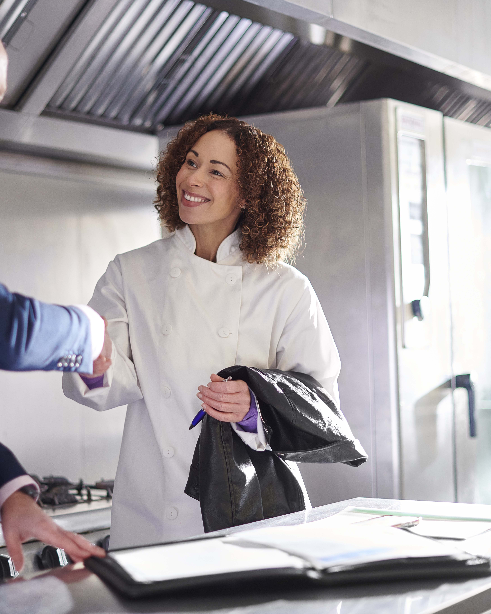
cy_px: 305
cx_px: 209
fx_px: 1290
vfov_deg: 26.8
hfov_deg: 21.5
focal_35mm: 71
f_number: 2
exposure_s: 1/200
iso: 800
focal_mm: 50
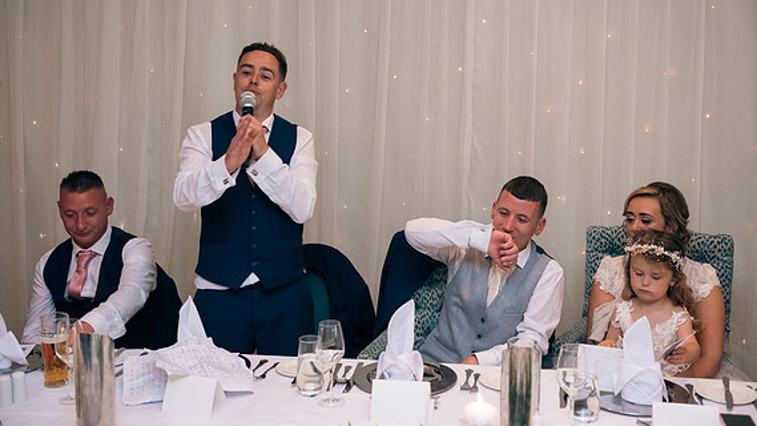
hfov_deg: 43.7
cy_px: 179
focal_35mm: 47
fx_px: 943
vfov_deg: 25.4
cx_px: 384
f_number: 3.5
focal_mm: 44
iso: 800
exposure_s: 1/160
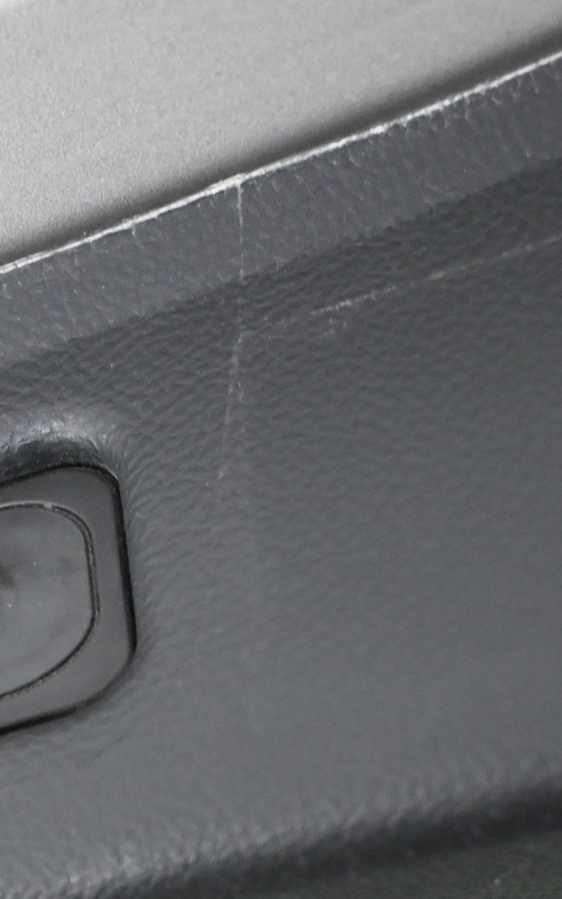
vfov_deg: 22.4
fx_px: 2267
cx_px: -67
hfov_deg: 13.8
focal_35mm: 93
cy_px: 591
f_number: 4.8
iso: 5000
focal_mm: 30.5
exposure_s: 1/60
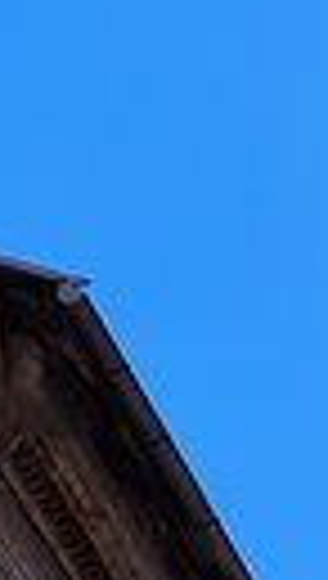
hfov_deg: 9.0
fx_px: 2078
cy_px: 288
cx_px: 99
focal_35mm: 135
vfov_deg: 15.9
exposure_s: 1/523
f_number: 1.89
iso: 50
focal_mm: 5.95
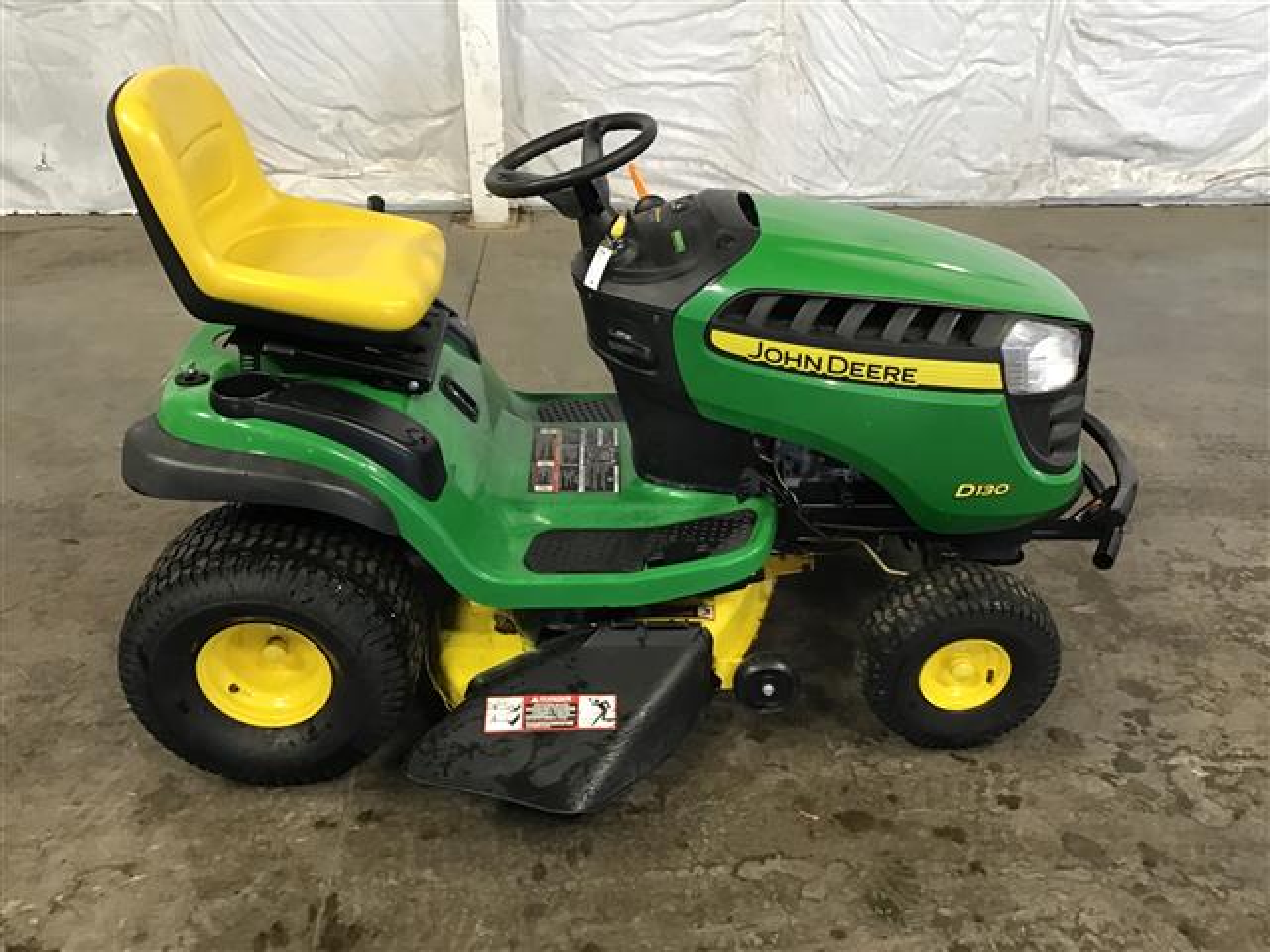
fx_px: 1137
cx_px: 635
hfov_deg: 58.4
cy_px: 476
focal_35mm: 31
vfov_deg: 45.4
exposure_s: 1/30
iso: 100
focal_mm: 3.3
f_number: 2.4
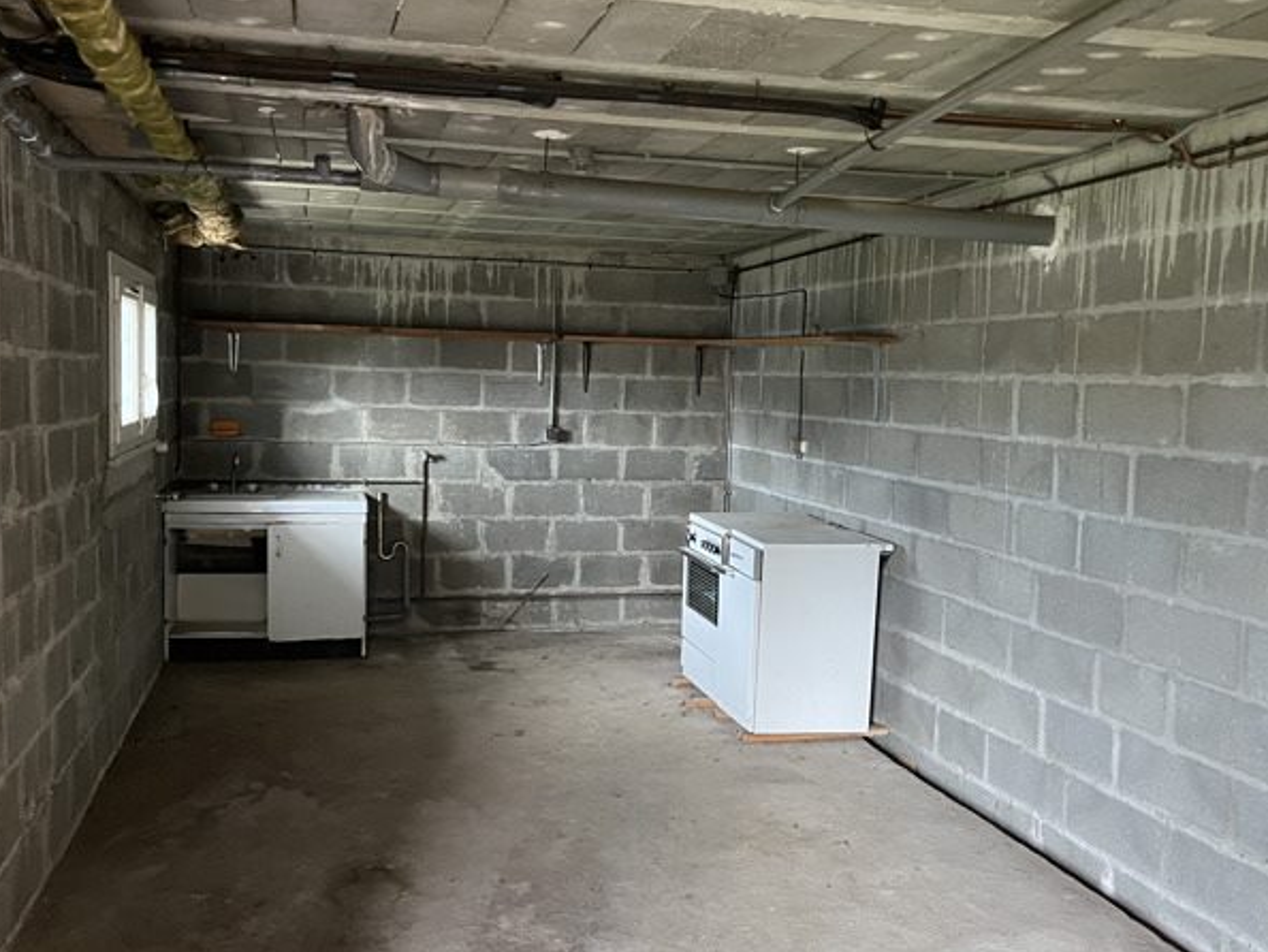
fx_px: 1283
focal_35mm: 35
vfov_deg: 40.7
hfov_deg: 52.6
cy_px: 487
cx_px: 634
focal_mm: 5.1
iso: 320
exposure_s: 1/60
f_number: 1.6
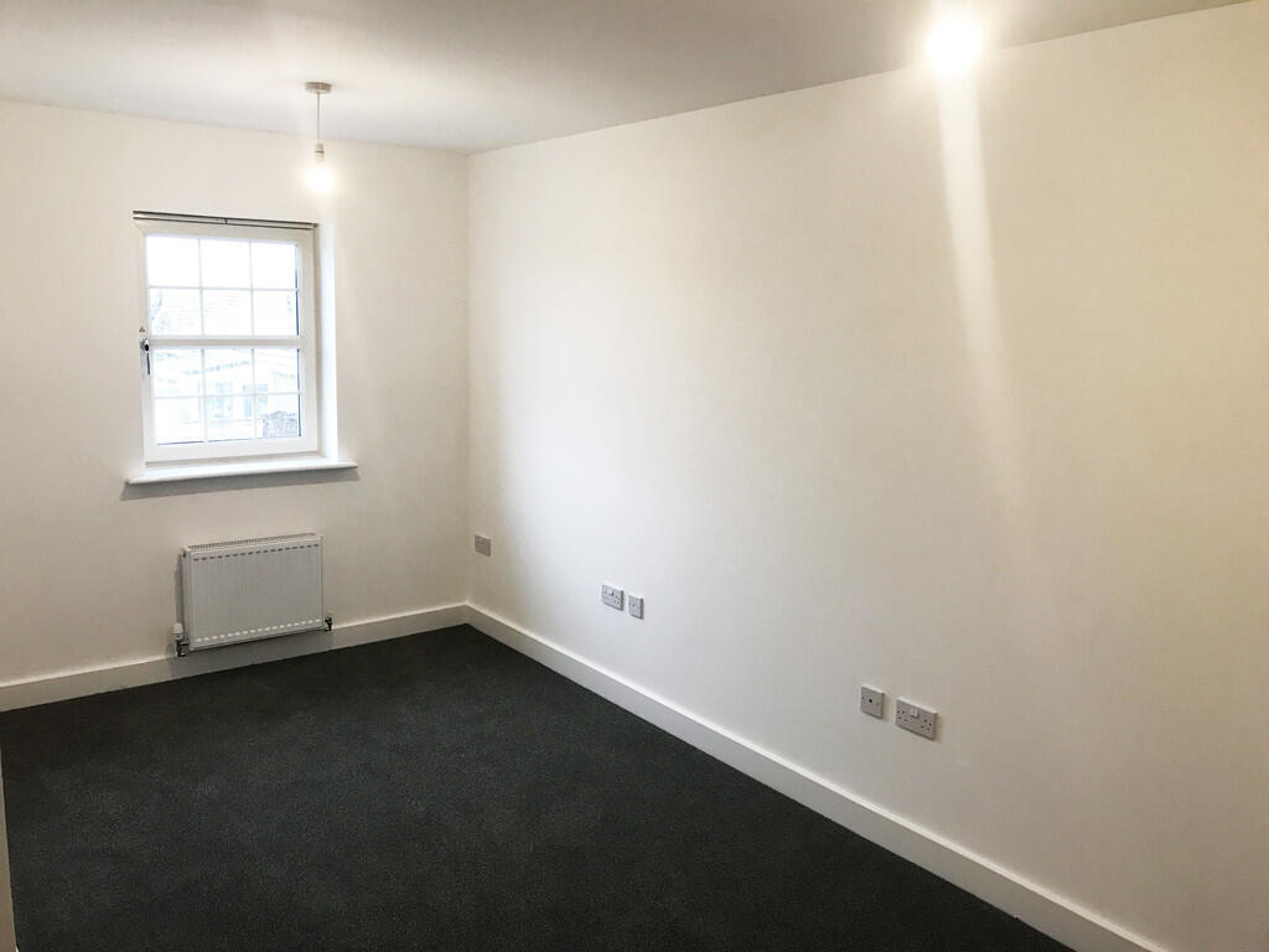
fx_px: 1026
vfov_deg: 49.7
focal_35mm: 28
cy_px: 476
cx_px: 634
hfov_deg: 63.4
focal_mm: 3.99
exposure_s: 1/25
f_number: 1.8
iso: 40
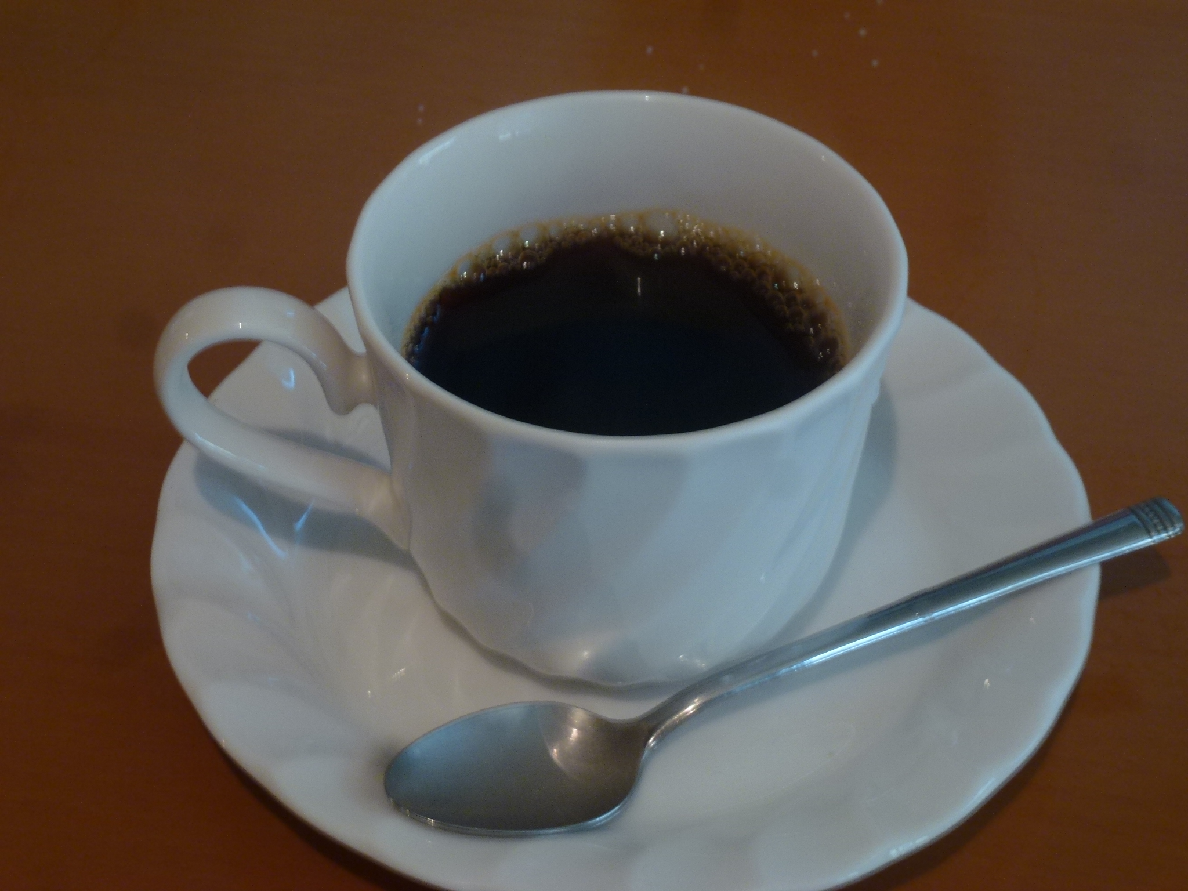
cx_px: 594
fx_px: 2437
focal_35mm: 71
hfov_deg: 27.4
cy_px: 446
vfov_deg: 20.7
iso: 100
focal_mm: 12.7
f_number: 4.7
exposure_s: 1/4
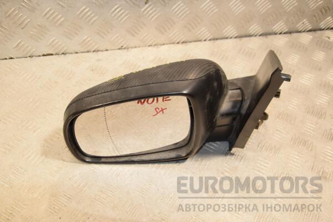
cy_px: 111
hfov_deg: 46.4
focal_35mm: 42
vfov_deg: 31.9
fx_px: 388
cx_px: 166
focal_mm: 28
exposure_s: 1/200
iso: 800
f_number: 6.3
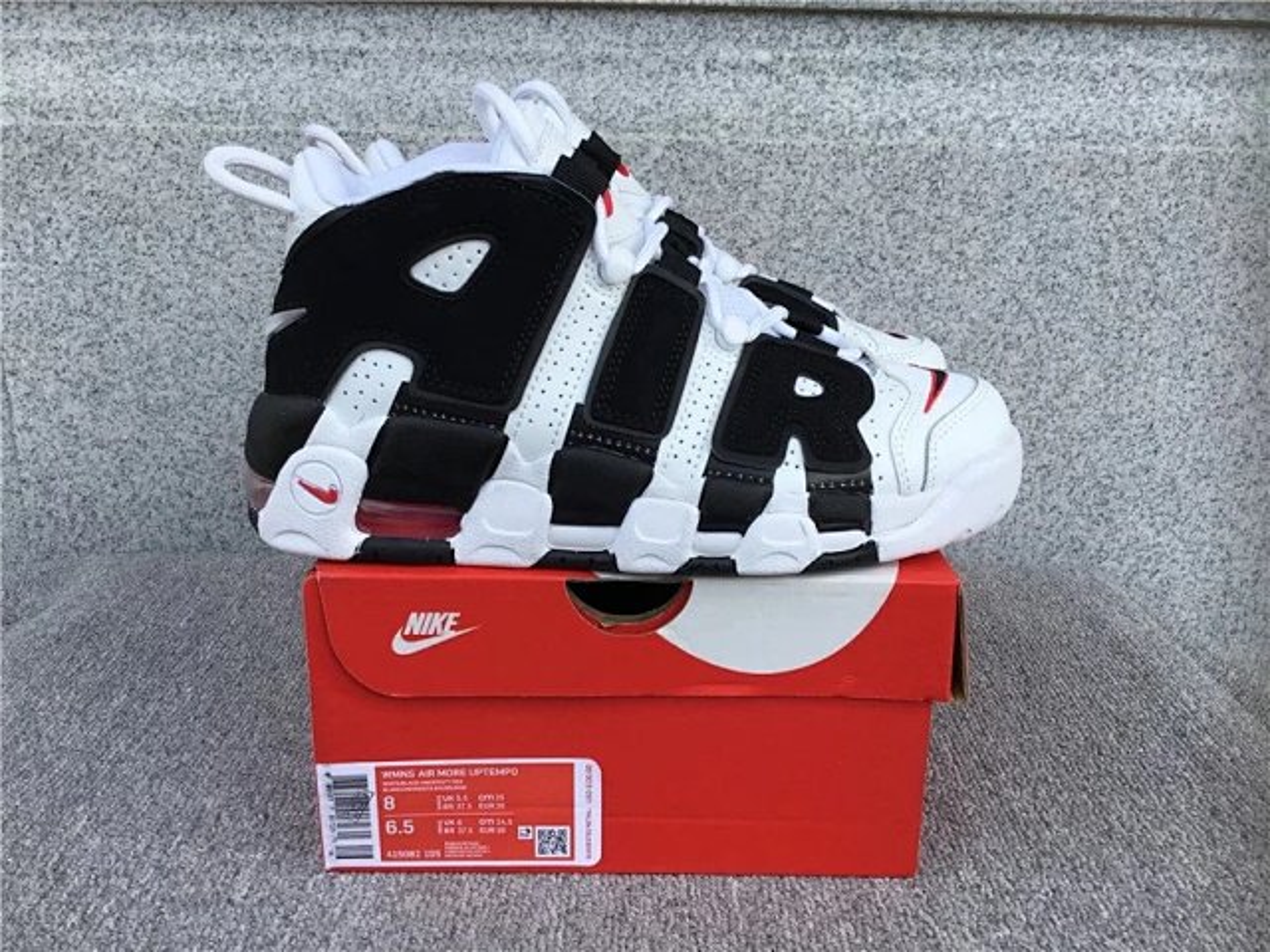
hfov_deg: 58.4
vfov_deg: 45.4
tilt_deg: -17.0
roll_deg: -1.1
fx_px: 1137
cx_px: 635
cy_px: 476
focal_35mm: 31
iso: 25
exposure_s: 1/485
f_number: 2.4
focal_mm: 3.3
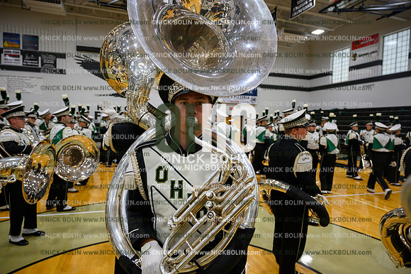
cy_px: 137
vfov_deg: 53.1
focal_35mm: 24
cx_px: 206
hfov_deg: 73.8
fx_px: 274
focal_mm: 24
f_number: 4
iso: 1250
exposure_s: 1/250
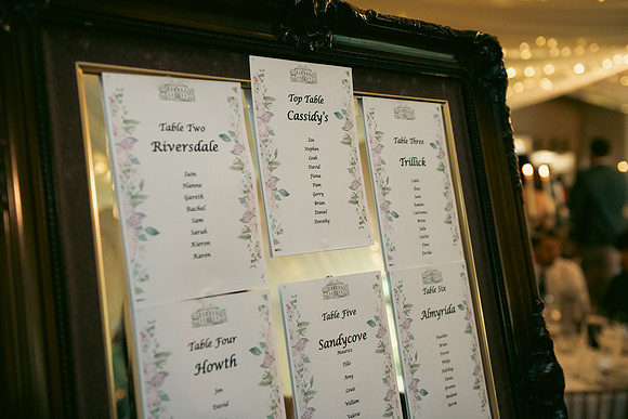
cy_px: 210
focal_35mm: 40
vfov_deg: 33.4
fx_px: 698
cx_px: 314
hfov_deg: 48.4
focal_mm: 40
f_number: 3.5
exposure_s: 1/160
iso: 800
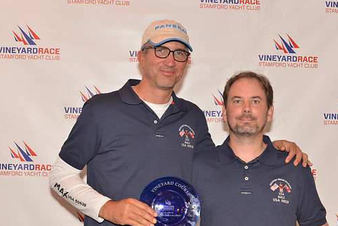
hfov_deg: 32.9
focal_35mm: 61
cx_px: 173
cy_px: 119
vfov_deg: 22.3
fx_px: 573
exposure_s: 1/15
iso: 2000
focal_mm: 52
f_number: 9
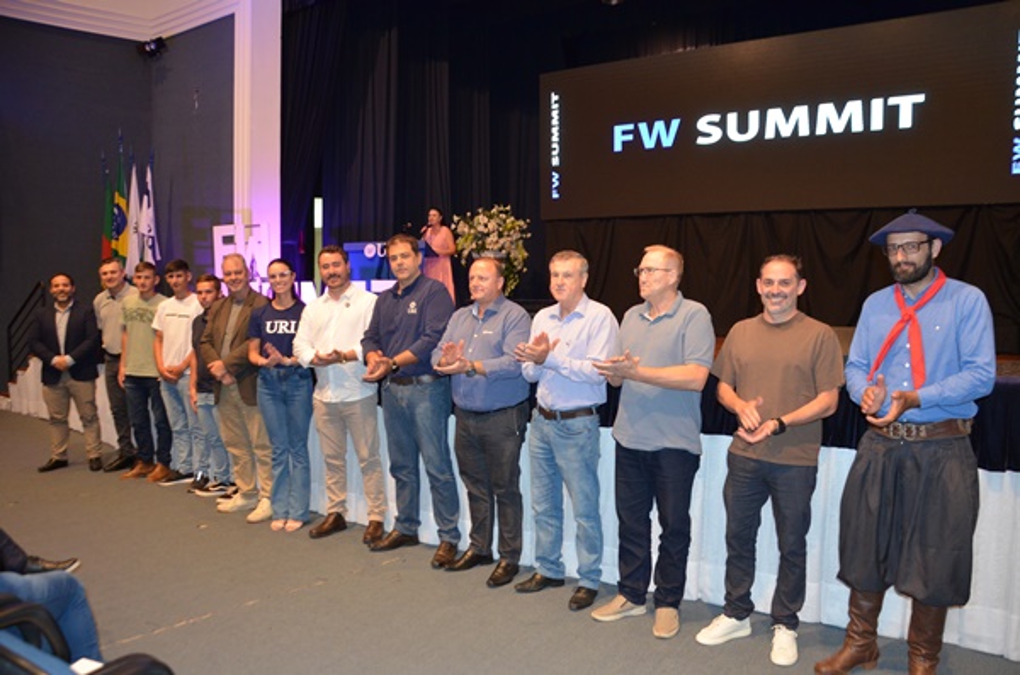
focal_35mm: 52
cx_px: 510
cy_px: 338
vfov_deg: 25.6
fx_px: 1484
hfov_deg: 37.9
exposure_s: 1/60
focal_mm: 35
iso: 1250
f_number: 4.5
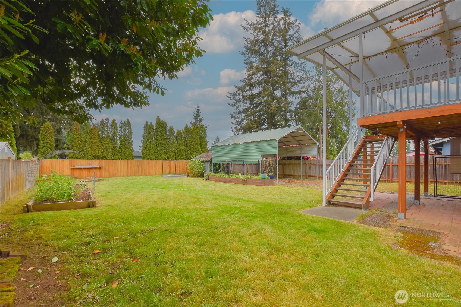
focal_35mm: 15
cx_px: 230
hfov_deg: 100.4
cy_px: 154
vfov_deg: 77.3
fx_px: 192
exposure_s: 1/200
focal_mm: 10
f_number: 7.1
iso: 100
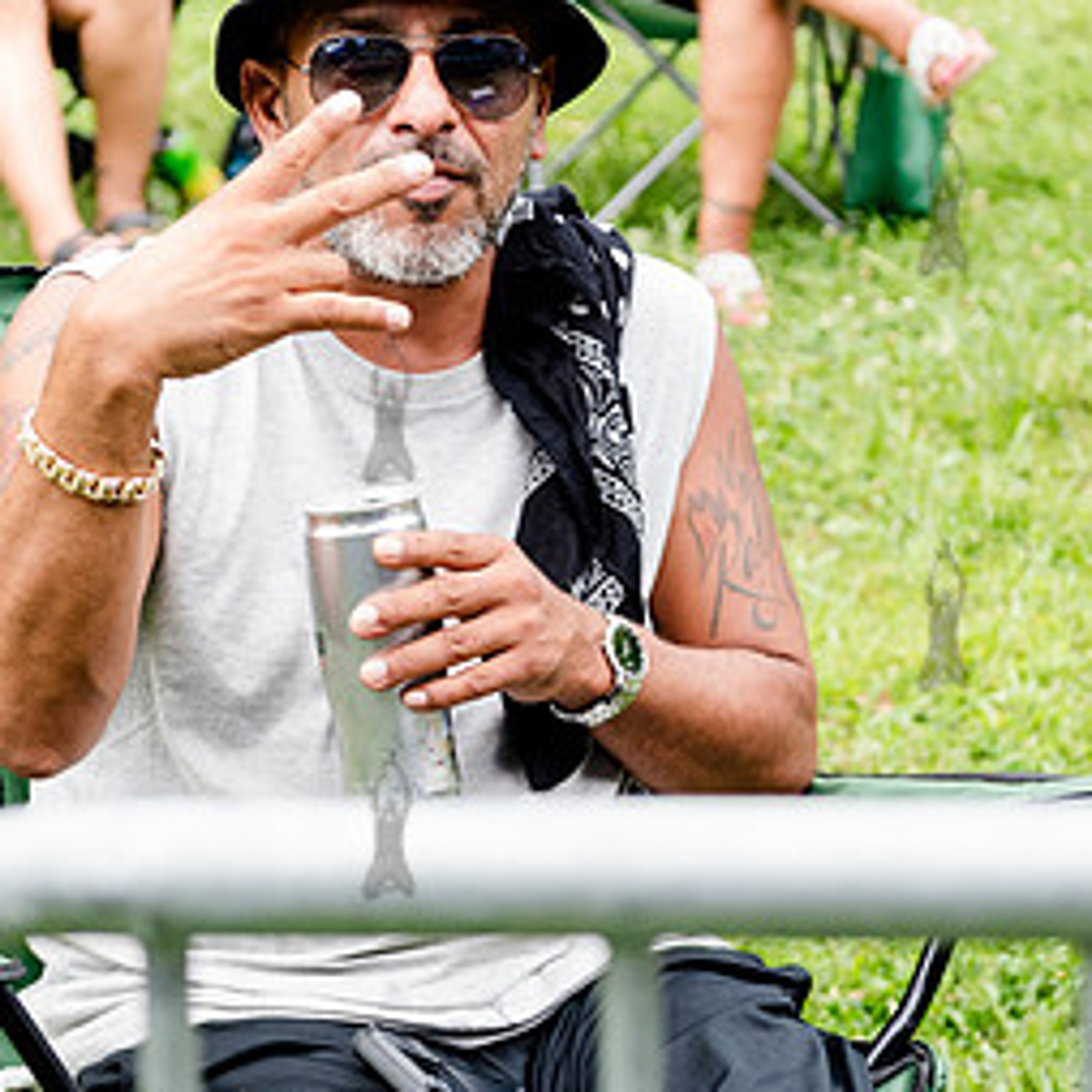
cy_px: 425
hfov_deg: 14.4
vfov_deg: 14.4
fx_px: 4319
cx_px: 547
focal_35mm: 121
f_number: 3.2
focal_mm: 55
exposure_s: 1/200
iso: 1000
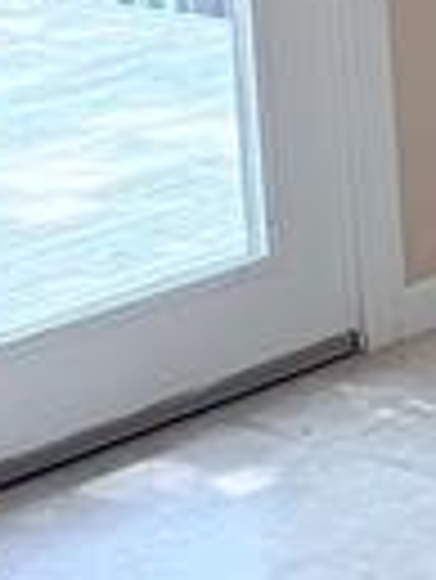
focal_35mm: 155
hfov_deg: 8.6
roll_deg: +0.3
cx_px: 1088
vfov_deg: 12.5
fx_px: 2599
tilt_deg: -11.2
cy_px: -31
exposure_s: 1/181
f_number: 1.6
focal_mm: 5.96
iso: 125
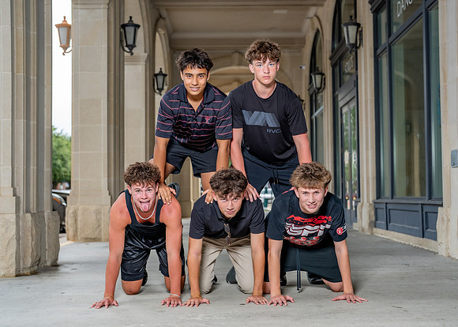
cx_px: 247
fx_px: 717
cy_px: 164
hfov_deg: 35.4
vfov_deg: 25.7
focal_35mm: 55
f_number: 3.2
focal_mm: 50
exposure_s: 1/400
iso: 200
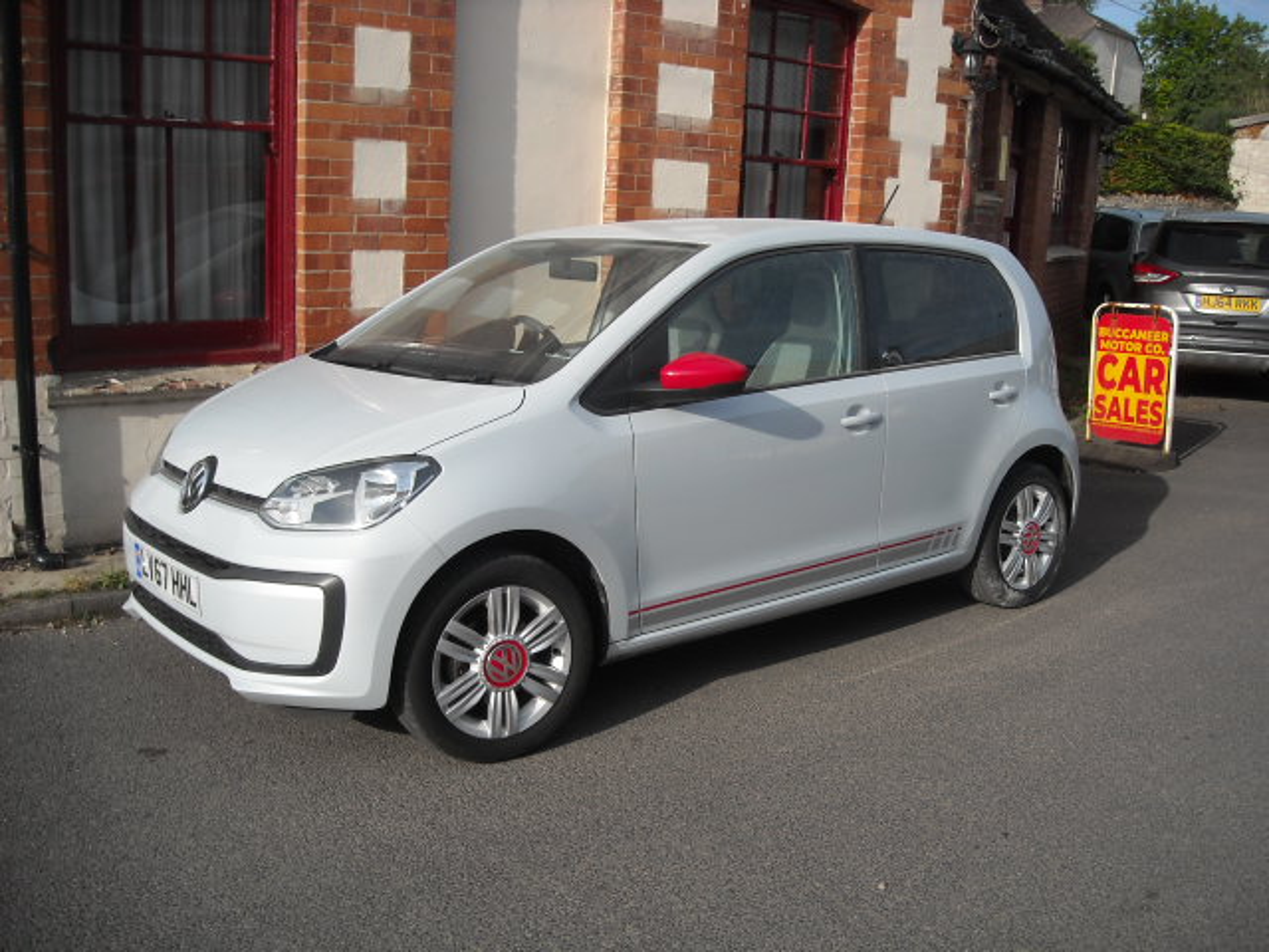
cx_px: 634
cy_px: 476
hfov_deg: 52.6
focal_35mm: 35
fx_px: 1283
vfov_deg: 40.7
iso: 64
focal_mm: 5.7
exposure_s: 1/309
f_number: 5.6
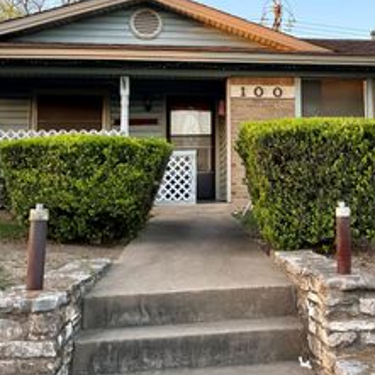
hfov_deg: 34.2
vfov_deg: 34.9
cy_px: 115
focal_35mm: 48
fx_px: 588
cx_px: 302
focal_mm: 6.76
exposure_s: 1/321
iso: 80
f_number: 1.78
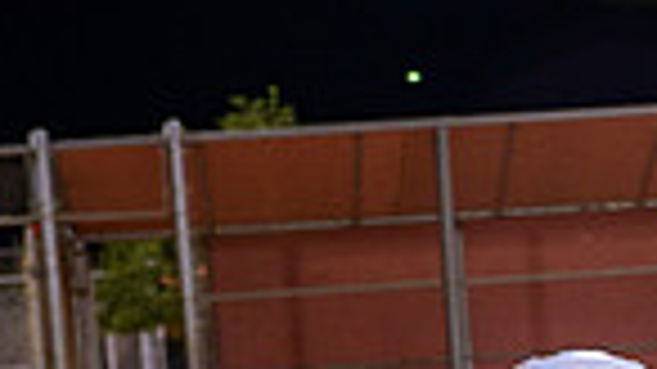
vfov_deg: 5.8
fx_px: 3483
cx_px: 572
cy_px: 918
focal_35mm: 200
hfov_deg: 10.7
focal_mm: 62
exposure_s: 1/80
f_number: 5
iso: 2000
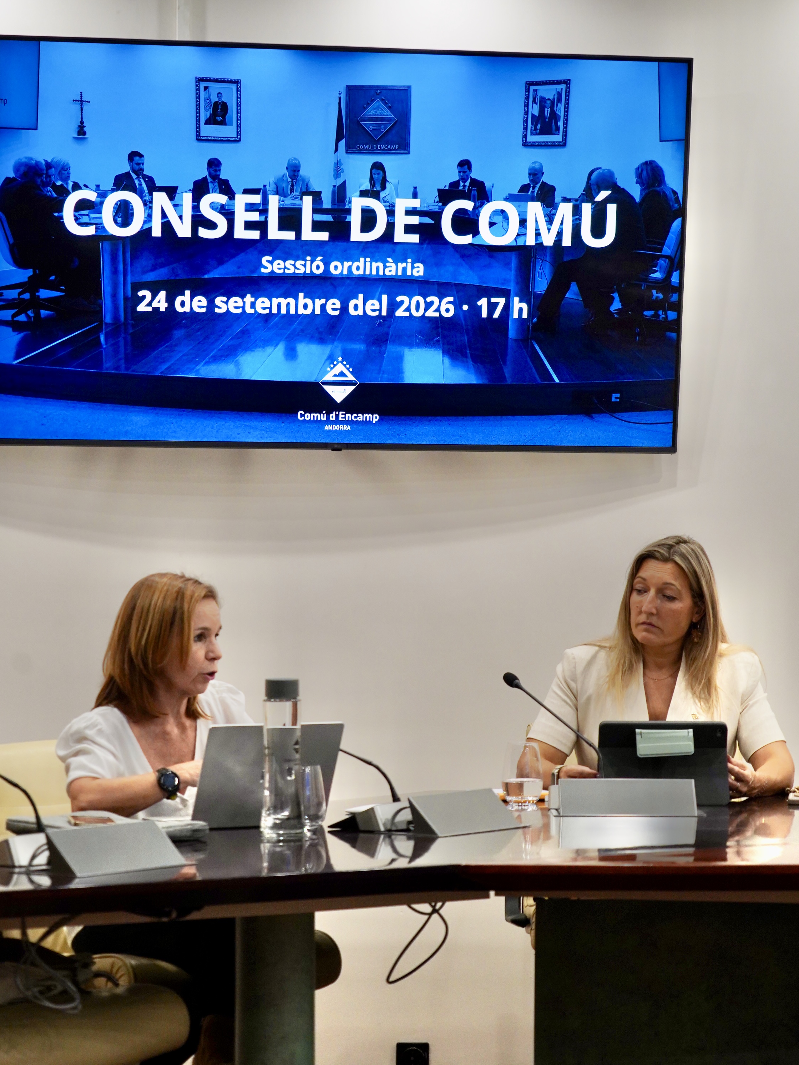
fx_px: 2523
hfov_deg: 18.0
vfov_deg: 23.8
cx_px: 386
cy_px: 471
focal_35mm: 82
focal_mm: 73
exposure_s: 1/160
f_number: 5.6
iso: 2000
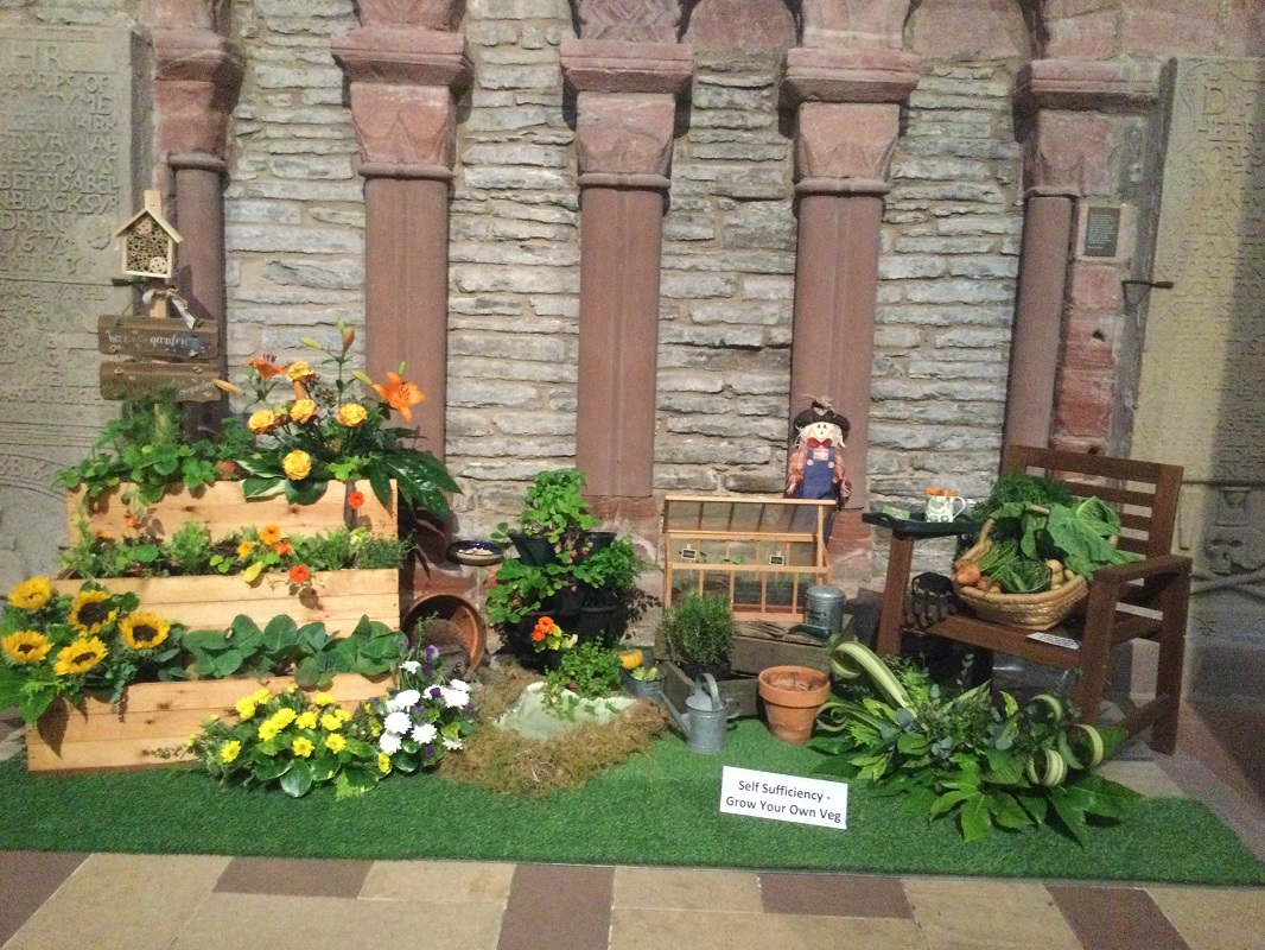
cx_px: 632
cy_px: 475
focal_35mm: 31
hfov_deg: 58.3
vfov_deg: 45.5
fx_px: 1133
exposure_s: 1/17
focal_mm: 3.3
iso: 320
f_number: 2.4
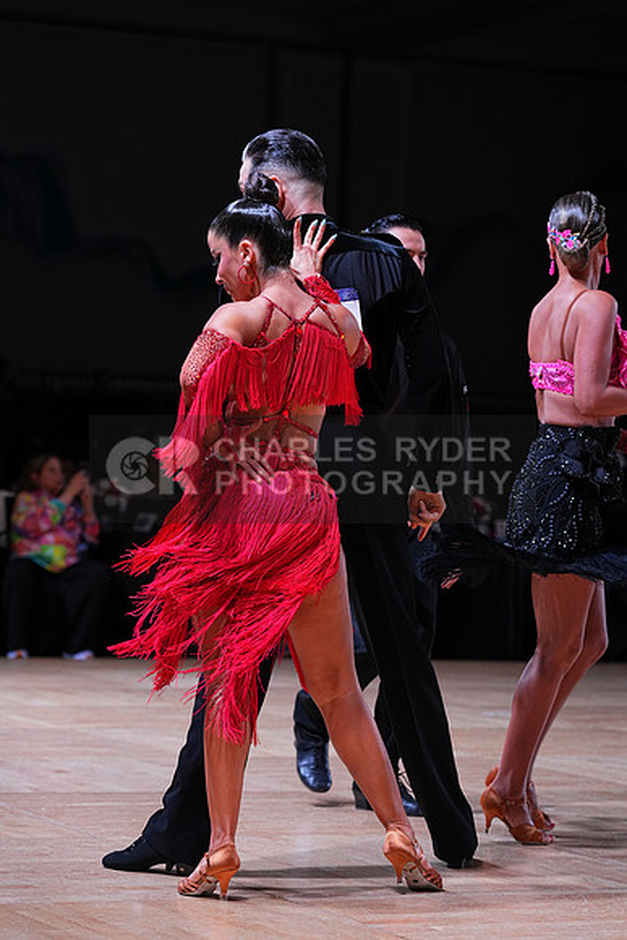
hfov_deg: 12.7
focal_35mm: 108
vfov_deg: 18.9
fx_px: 2820
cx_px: 314
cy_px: 470
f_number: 4
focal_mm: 108
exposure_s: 1/400
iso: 1000
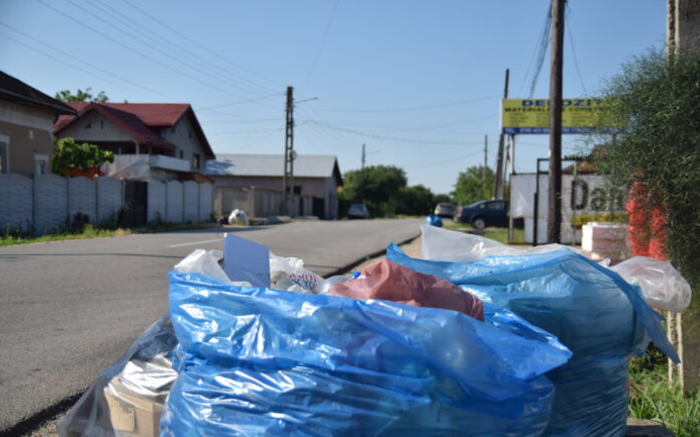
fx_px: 849
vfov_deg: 28.9
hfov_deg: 44.8
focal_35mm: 45
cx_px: 349
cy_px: 228
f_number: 2.8
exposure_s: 1/4000
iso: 140
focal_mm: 29
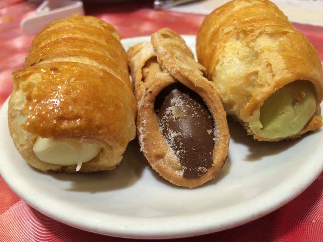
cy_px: 121
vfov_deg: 48.2
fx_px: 271
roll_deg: +4.4
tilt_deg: -38.0
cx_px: 162
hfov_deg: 61.7
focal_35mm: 29
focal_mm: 4.15
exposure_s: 1/33
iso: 64
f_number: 2.2
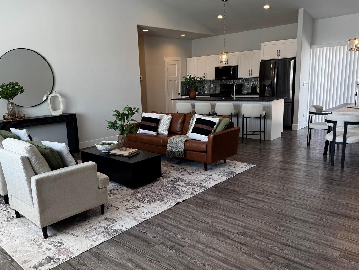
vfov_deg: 49.8
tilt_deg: -12.3
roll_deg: +2.2
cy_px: 137
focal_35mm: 28
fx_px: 290
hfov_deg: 63.2
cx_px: 155
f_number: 1.78
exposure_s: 1/129
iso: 50
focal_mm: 6.76
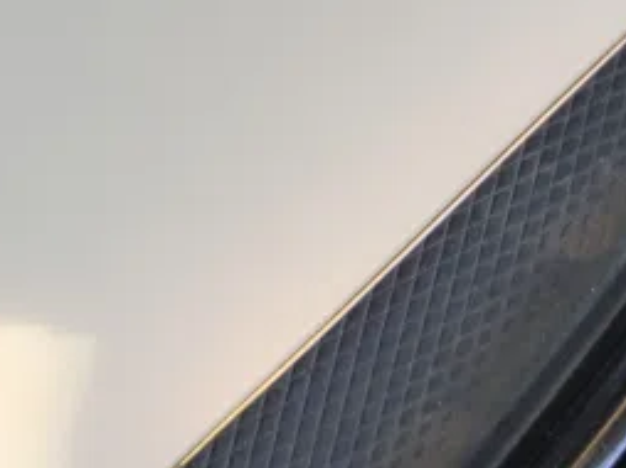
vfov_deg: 22.8
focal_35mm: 58
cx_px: 461
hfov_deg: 32.7
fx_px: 1048
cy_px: -121
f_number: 1.6
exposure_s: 1/50
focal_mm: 4.11
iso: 172
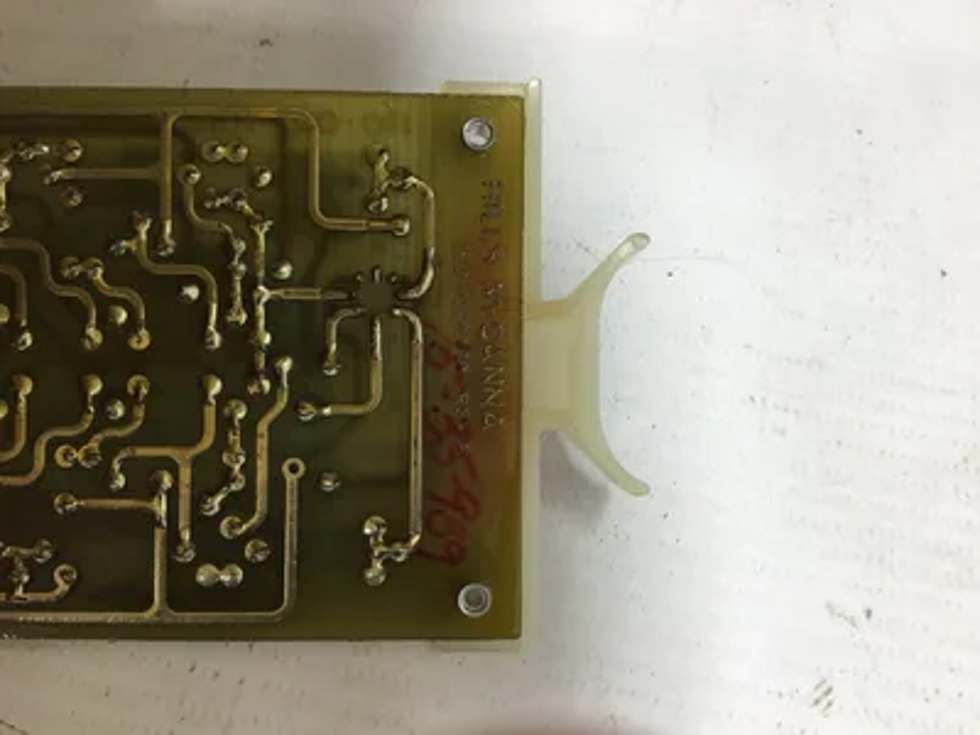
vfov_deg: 45.4
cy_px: 368
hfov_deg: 58.4
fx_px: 878
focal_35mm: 31
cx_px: 490
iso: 40
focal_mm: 3.3
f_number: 2.4
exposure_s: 1/120
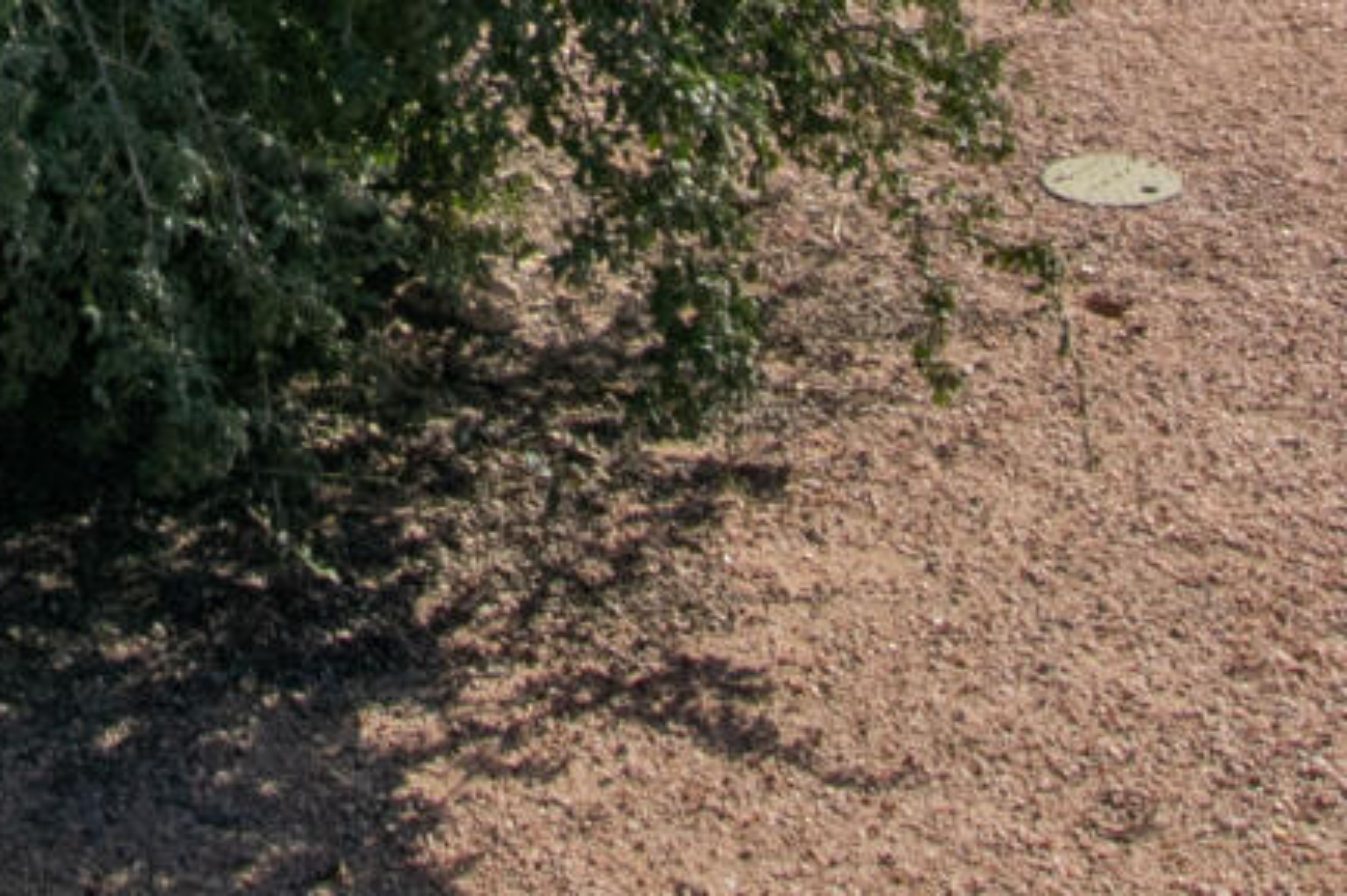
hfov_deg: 18.9
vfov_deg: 11.1
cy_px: -1244
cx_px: -109
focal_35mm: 104
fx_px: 3888
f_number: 13
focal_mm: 10
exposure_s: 1/200
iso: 100
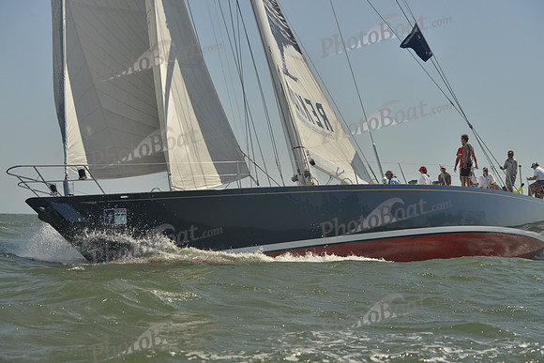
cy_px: 182
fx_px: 1058
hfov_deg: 28.8
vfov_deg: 19.5
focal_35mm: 70
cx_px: 272
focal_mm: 70
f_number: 8
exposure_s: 1/1000
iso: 280
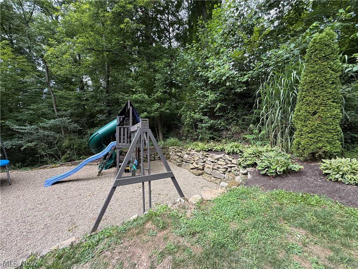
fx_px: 145
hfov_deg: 102.1
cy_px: 134
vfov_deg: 85.7
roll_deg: -2.0
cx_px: 179
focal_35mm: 14
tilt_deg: -0.9
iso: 50
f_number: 2.2
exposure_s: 1/122
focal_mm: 2.22
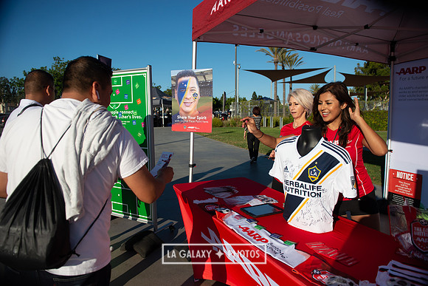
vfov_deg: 53.2
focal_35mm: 24
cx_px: 214
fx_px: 285
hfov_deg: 73.7
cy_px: 143
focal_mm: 24
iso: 200
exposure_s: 1/3200
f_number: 4
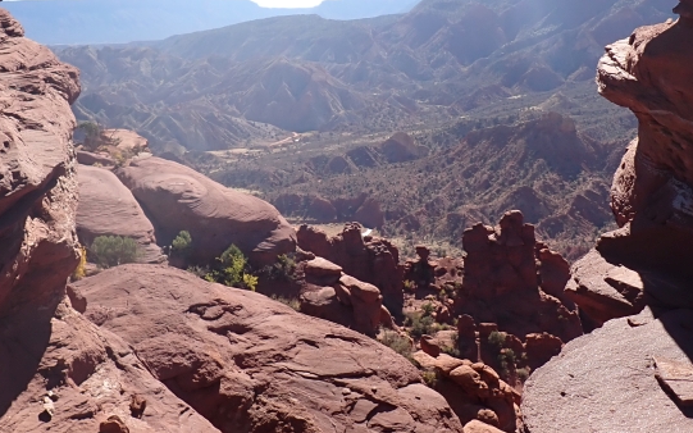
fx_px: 925
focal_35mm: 49
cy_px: 122
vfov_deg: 26.1
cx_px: 314
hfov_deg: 41.0
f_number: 8
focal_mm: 4.5
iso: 100
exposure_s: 1/125
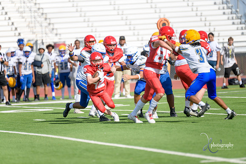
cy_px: 82
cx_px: 123
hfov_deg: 6.9
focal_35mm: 300
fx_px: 2050
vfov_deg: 4.6
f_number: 2.8
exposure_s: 1/3200
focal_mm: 300
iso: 200
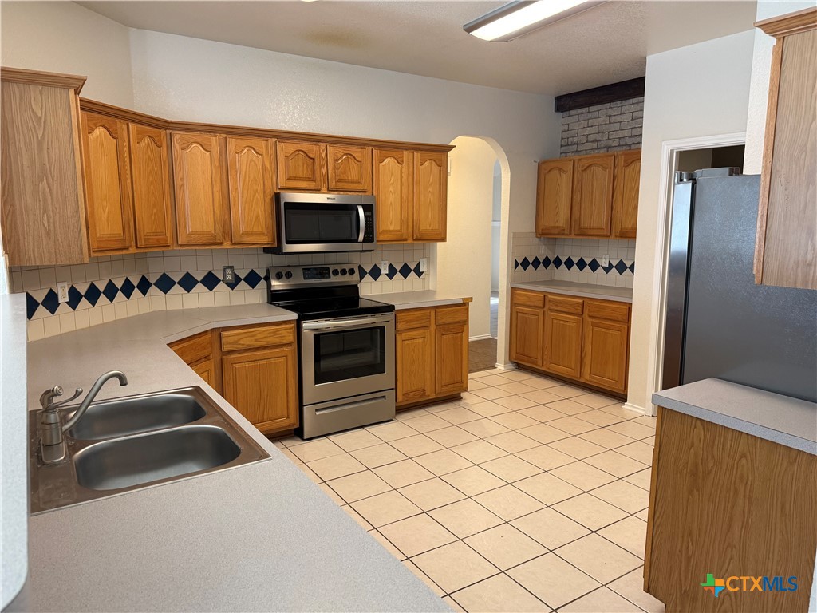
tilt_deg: -8.2
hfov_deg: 71.6
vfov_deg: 56.8
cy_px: 306
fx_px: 566
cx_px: 408
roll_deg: +0.4
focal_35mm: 24
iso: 200
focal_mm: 6.76
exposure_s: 1/60
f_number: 1.78
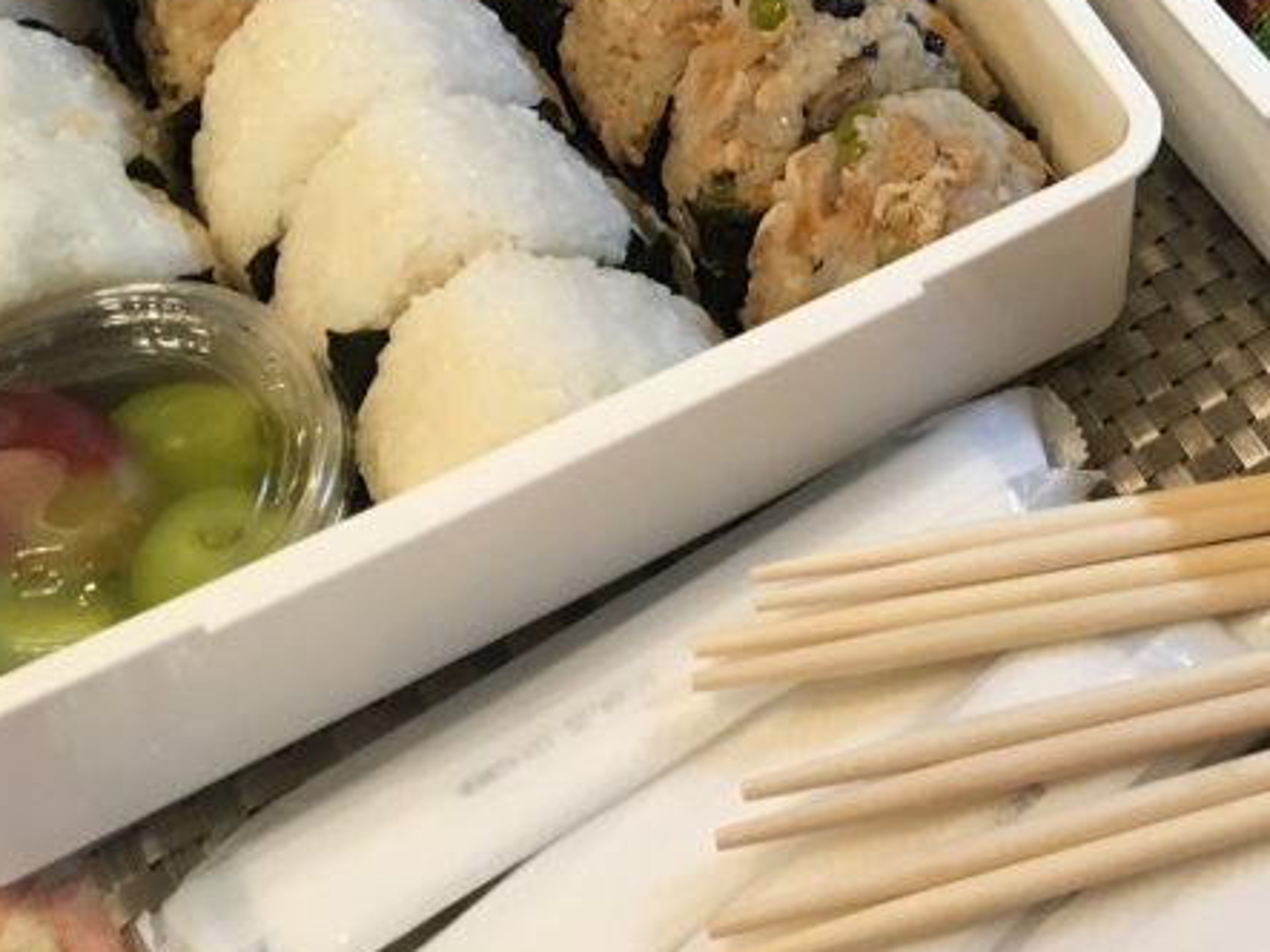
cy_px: -135
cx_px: 1316
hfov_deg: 27.1
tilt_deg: -45.6
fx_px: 2457
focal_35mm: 67
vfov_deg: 20.7
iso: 100
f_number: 2.2
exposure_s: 1/30
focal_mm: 4.15
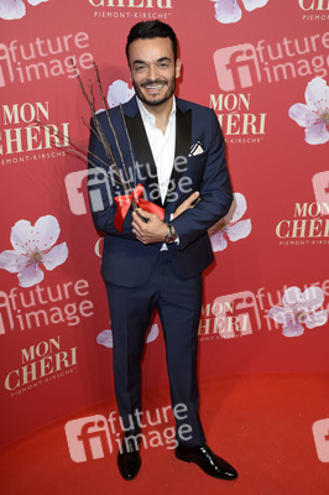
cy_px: 248
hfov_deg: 29.8
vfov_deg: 43.6
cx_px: 164
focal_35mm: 45
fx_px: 618
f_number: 6.3
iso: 640
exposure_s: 1/125
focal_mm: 30
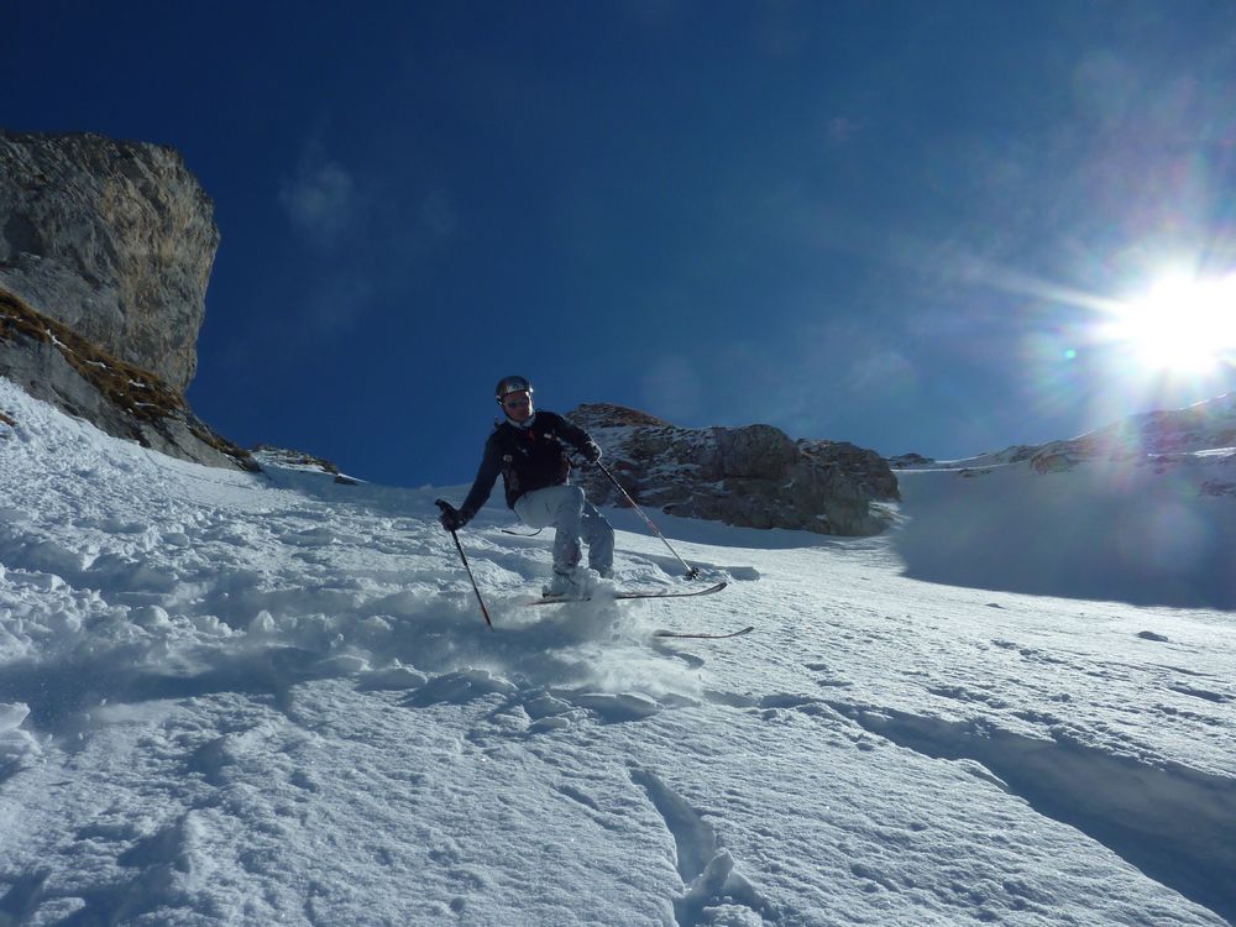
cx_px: 618
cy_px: 464
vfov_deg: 54.9
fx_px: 893
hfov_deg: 69.4
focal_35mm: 25
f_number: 5.6
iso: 80
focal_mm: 4.1
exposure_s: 1/1300
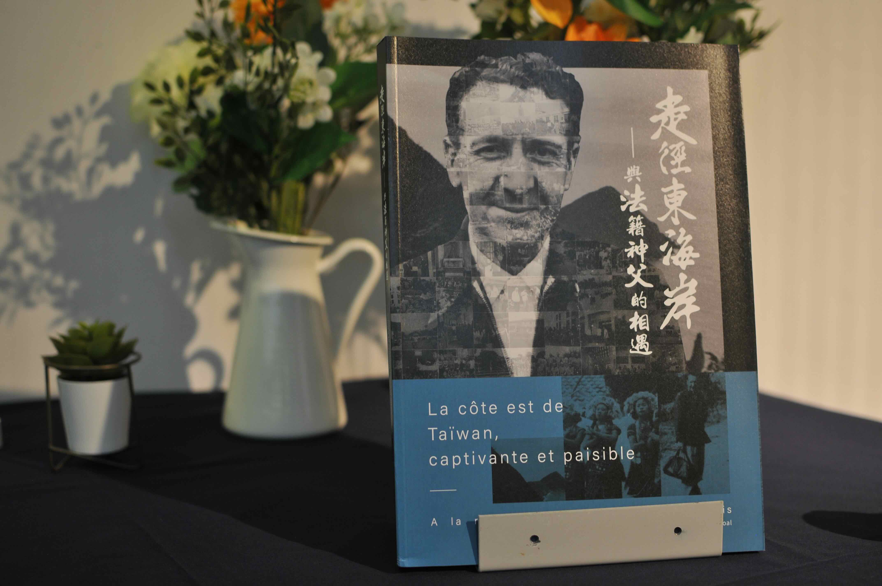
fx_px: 1285
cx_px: 441
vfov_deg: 25.7
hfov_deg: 37.9
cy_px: 293
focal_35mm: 52
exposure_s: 1/80
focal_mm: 35
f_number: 2.2
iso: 320
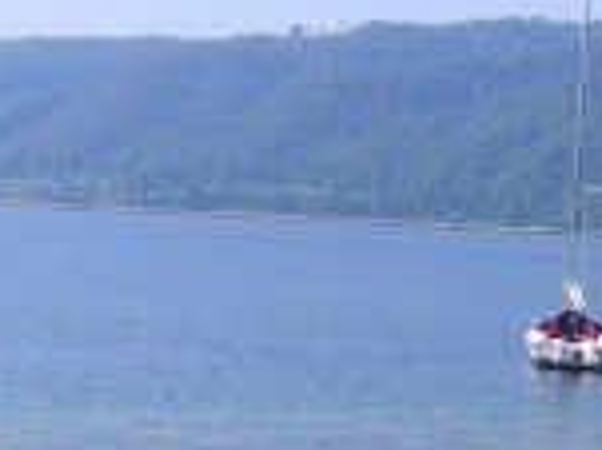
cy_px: 402
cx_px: 881
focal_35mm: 161
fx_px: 2798
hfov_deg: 11.8
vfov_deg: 9.2
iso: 50
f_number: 4
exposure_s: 1/447
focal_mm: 6.3
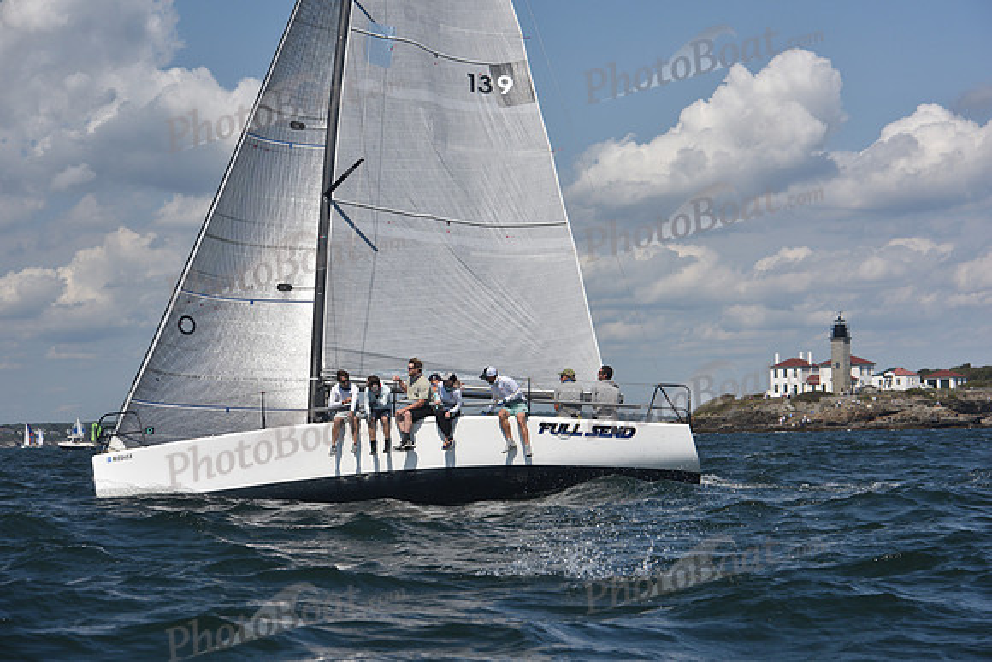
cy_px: 331
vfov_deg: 14.0
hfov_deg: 20.8
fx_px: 2701
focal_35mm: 98
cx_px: 496
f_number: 6.3
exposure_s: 1/1000
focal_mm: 98
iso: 250
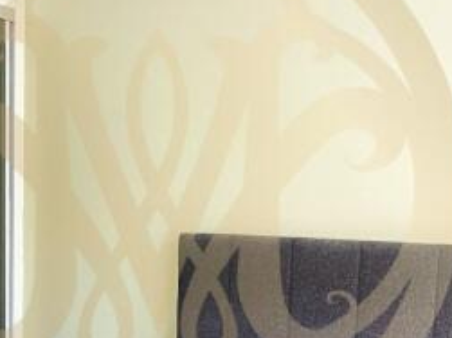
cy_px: 288
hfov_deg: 35.9
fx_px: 692
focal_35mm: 53
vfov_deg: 26.8
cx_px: 157
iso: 64
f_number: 2.2
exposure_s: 1/120
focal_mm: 2.2
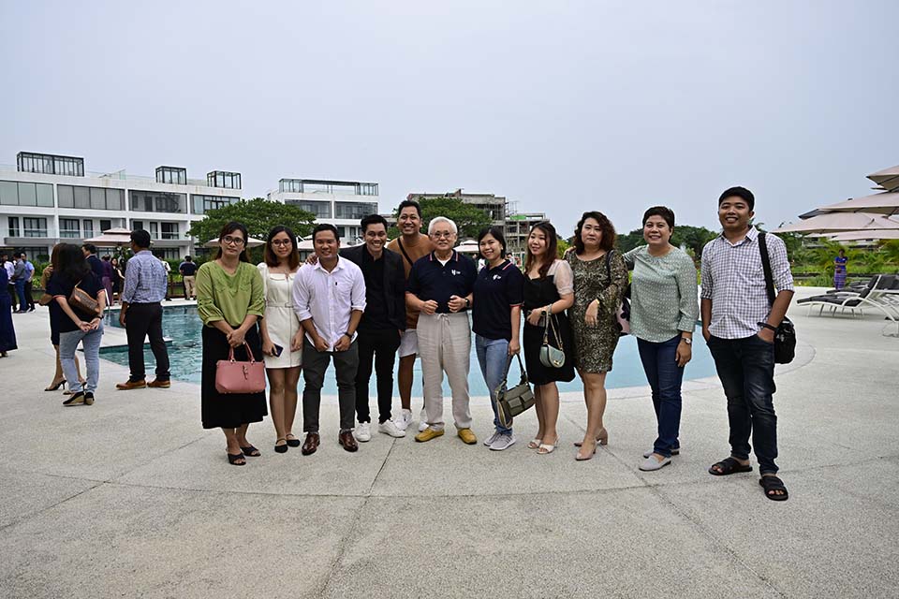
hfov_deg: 73.7
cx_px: 450
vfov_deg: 53.1
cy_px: 300
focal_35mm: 24
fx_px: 599
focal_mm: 24
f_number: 5
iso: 560
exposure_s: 1/200
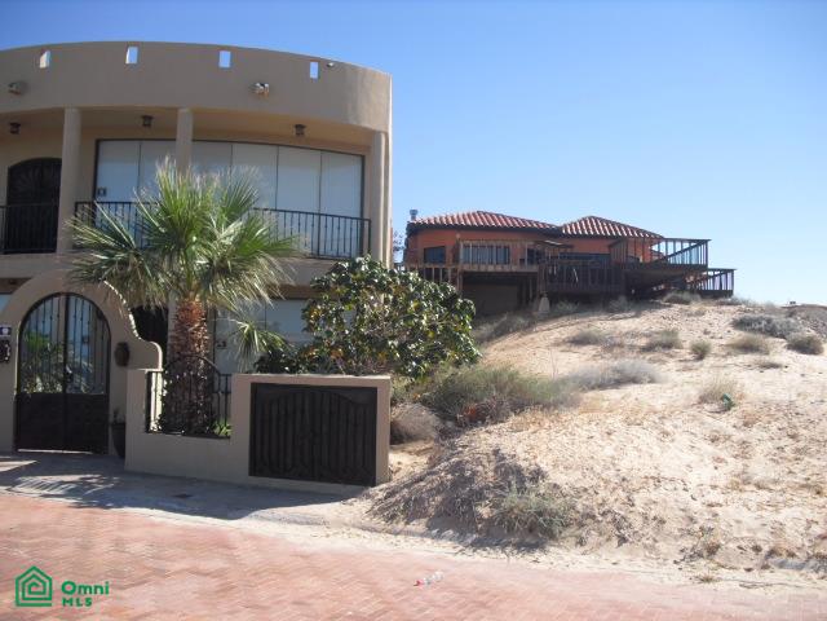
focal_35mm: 36
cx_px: 414
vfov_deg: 39.7
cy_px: 310
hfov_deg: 51.4
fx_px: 860
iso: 100
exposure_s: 1/160
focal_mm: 6.3
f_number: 7.8
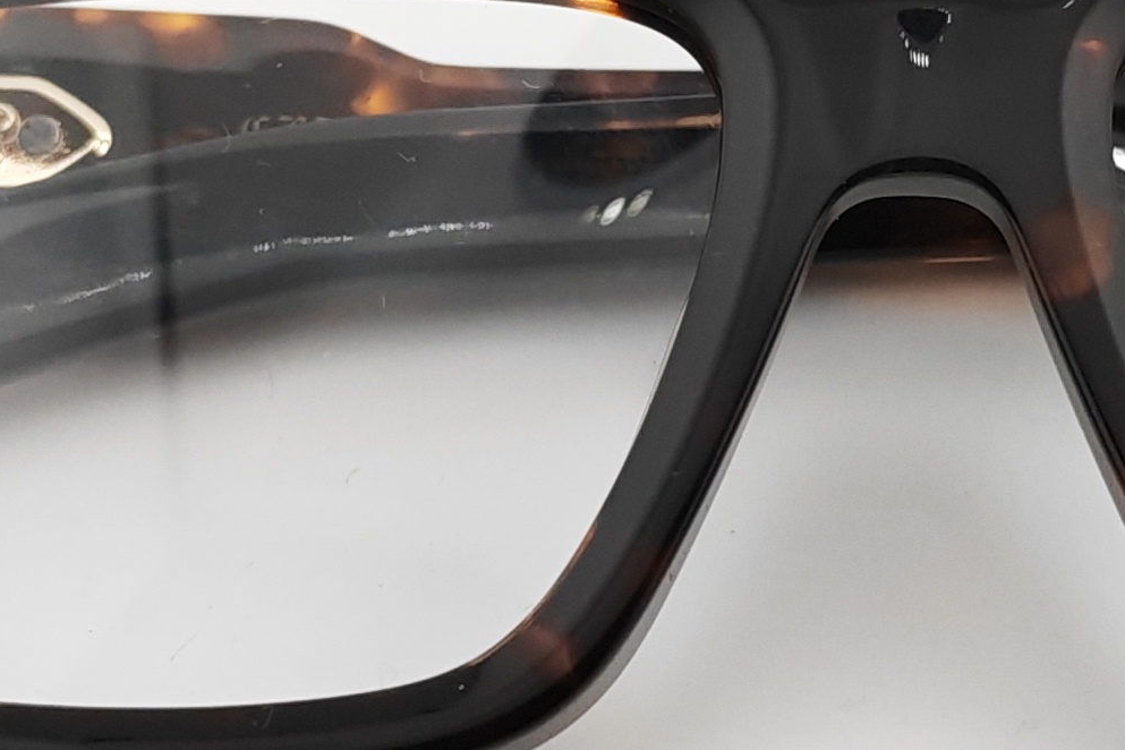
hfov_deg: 19.7
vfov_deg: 13.2
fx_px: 3218
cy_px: 105
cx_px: 786
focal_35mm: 103
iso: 1000
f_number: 1.9
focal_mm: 6.12
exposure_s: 1/400
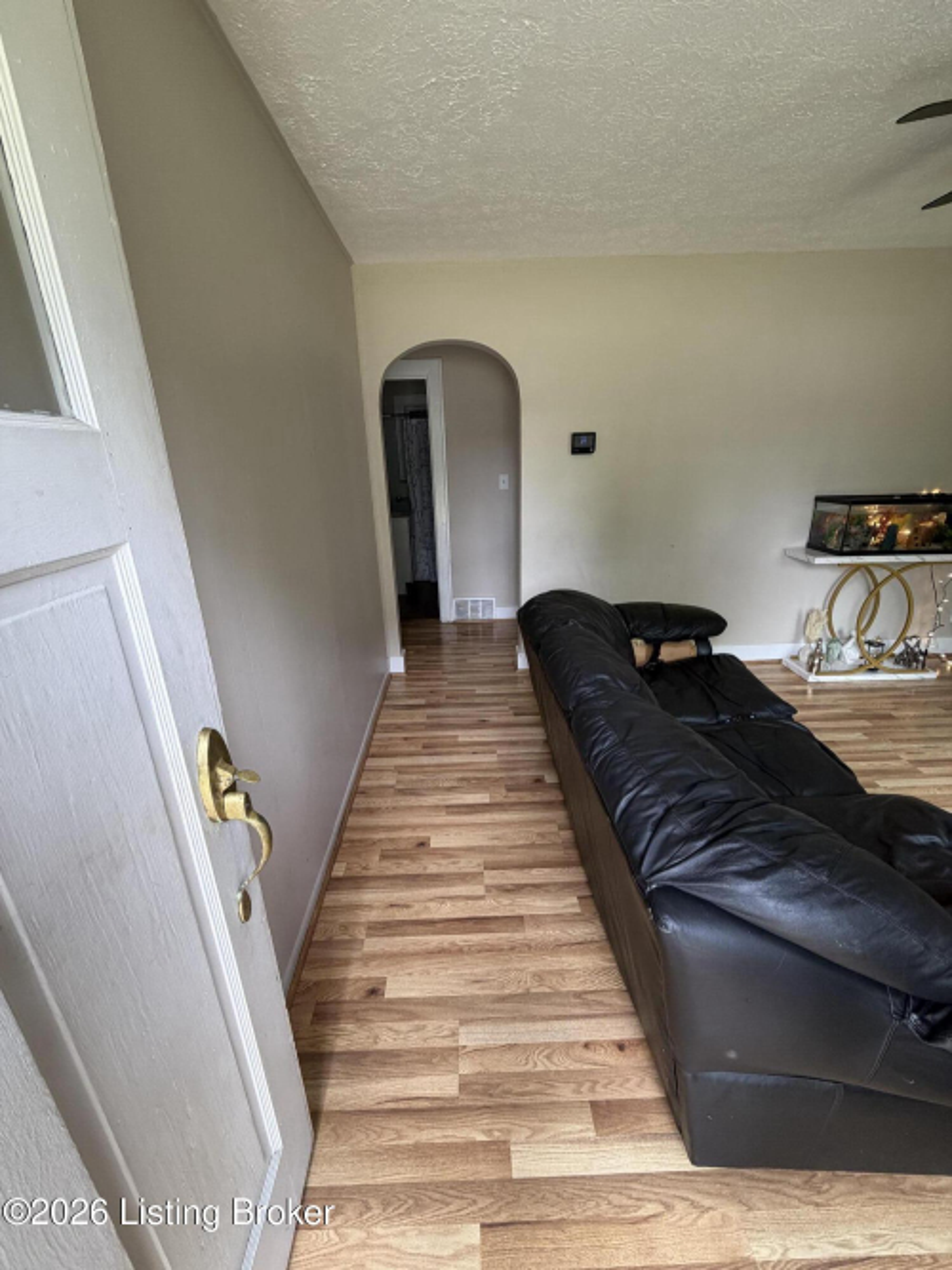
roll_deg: +2.4
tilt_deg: -19.8
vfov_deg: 102.1
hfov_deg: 85.7
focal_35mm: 14
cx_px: 476
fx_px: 514
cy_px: 635
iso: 250
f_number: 2.2
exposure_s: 1/60
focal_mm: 2.22
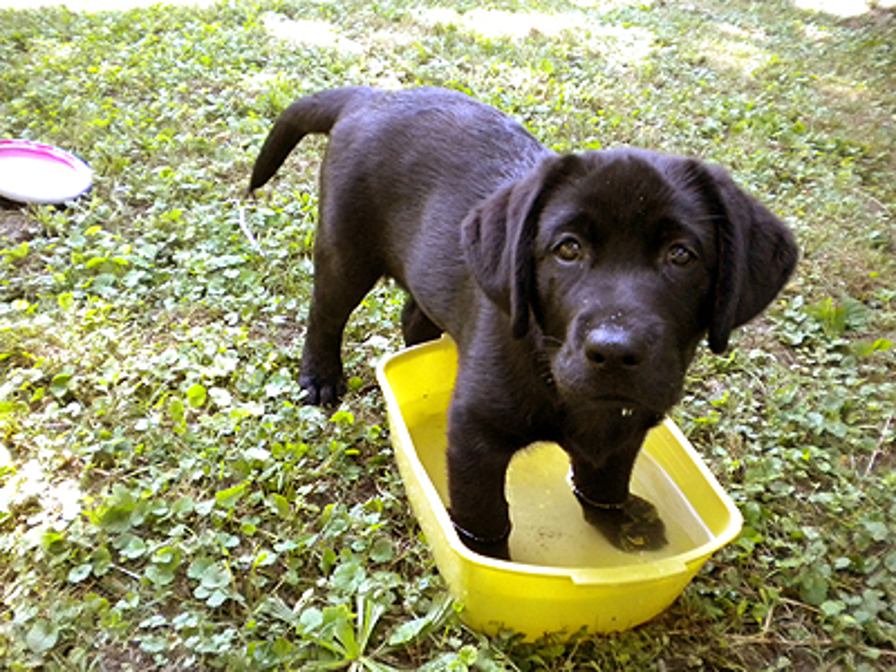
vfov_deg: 40.7
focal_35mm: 35
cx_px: 448
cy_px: 336
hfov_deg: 52.6
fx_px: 906
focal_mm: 6.3
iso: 400
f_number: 3.1
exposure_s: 1/143
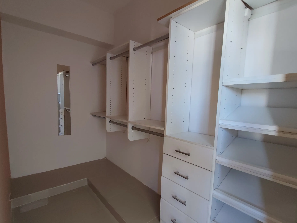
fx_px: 154
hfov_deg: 87.7
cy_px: 119
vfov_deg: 71.5
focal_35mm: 18
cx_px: 145
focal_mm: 1.67
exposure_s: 1/33.3
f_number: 2.2
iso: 208
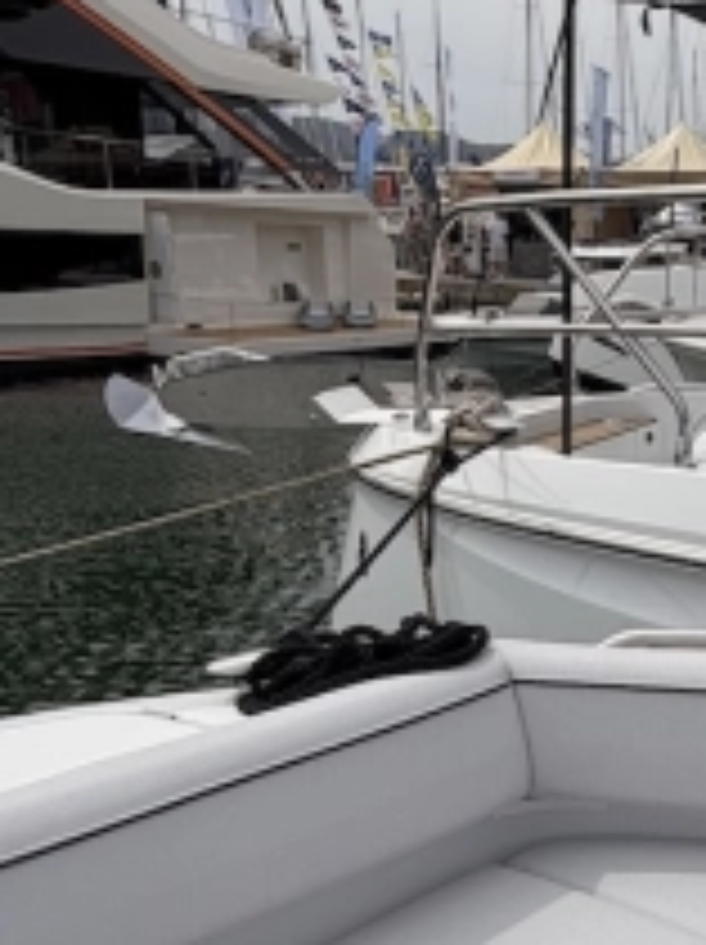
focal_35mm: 49
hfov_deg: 28.3
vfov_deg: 37.5
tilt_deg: -20.5
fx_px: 1335
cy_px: 765
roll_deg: -3.4
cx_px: 657
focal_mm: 2.22
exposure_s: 1/2165
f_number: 2.2
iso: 20
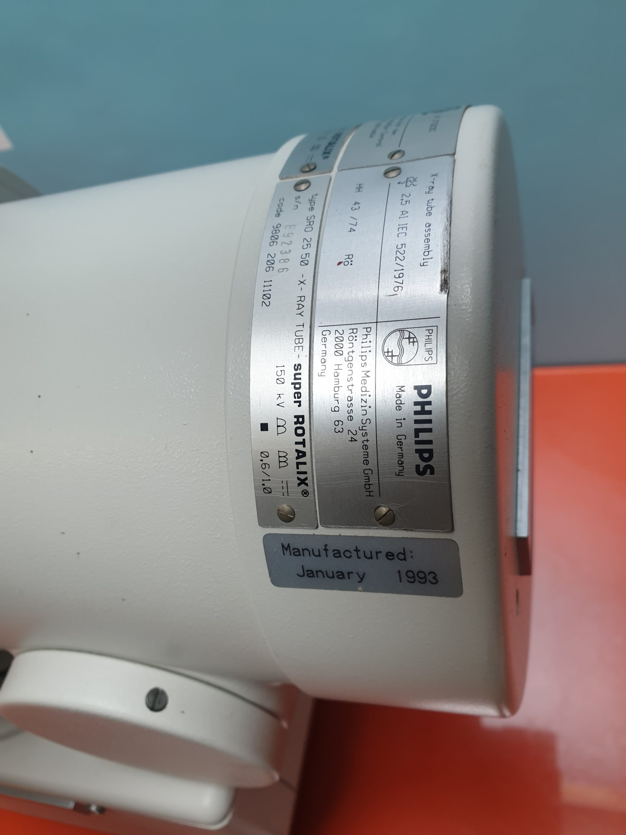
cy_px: 418
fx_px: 627
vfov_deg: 67.3
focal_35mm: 26
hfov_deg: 53.1
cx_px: 313
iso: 80
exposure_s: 1/50
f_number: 2.4
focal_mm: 4.3
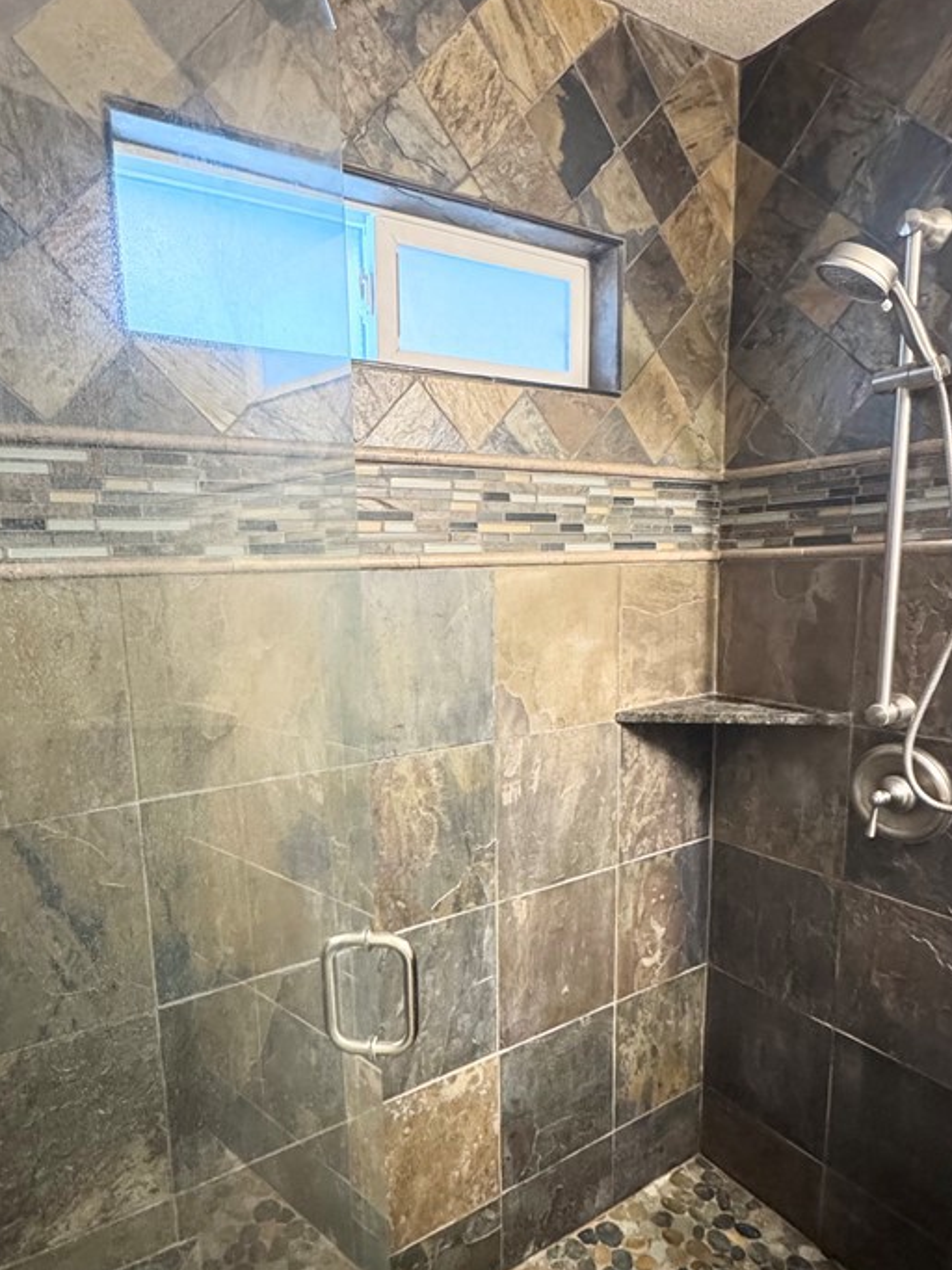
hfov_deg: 63.3
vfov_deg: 78.8
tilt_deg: -8.9
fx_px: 770
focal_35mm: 21
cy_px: 692
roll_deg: +2.6
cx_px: 430
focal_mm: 2.22
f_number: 2.2
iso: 1000
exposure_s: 1/60
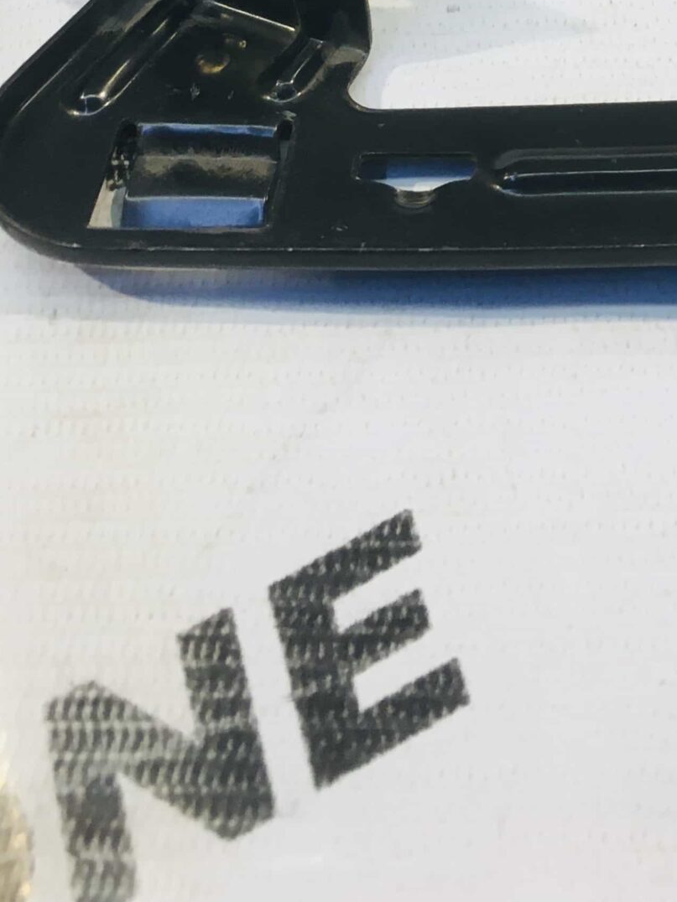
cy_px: -143
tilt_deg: -47.9
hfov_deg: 20.8
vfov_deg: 25.6
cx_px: 617
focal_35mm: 69
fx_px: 1799
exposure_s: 1/33
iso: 25
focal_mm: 4.15
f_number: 2.2
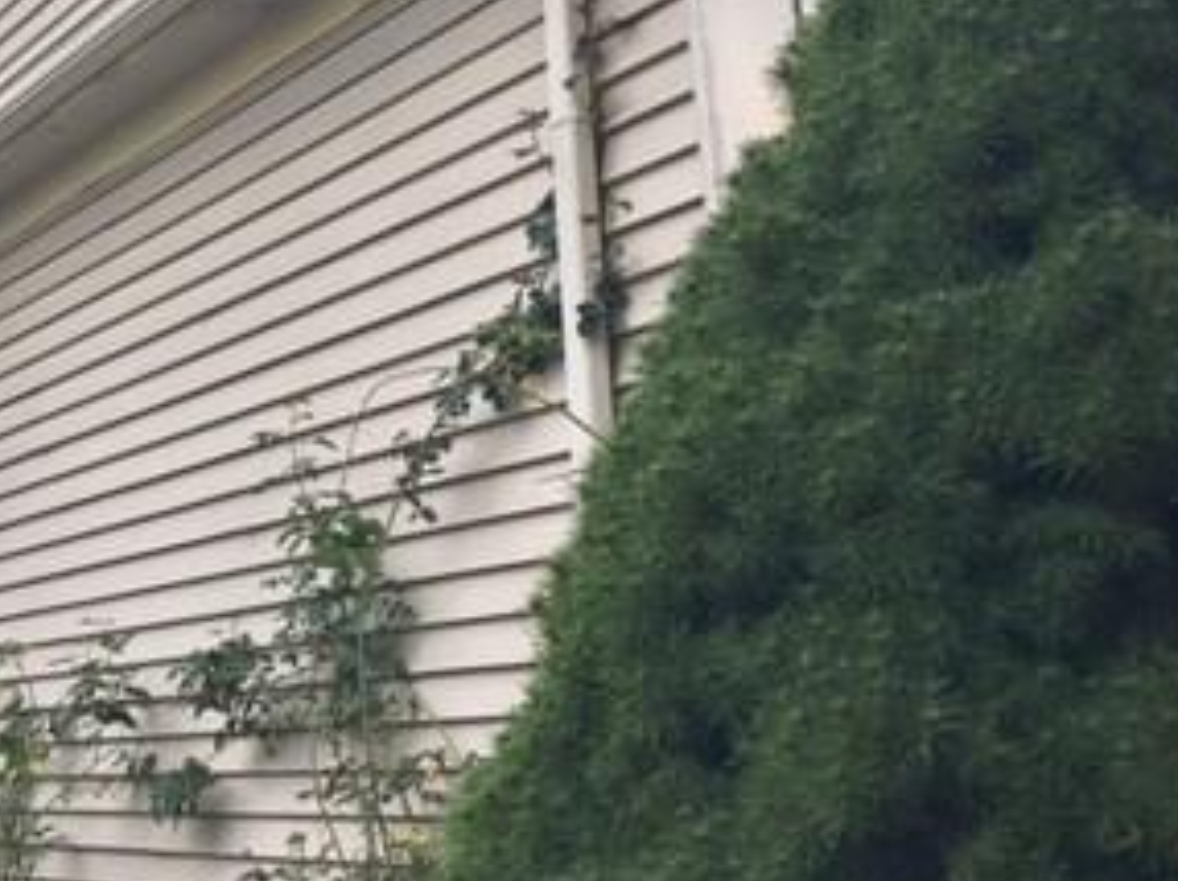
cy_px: 239
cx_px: -82
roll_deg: +1.2
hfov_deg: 27.6
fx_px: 2210
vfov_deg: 22.4
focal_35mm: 65
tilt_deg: +15.2
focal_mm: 4.15
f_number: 2.2
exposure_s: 1/430
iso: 25
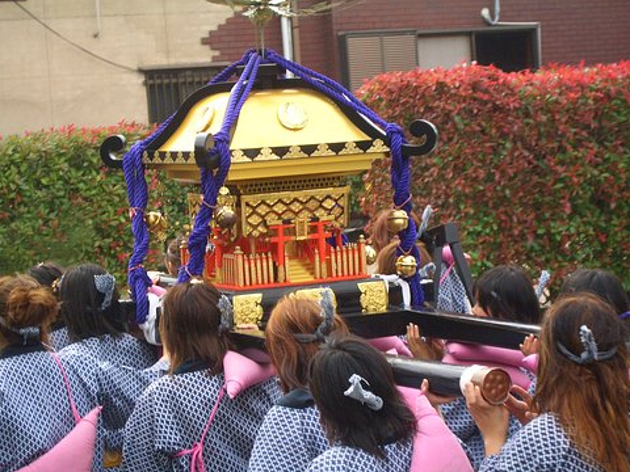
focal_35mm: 112
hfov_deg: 17.6
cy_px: 249
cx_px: 303
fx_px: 2038
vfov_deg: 13.2
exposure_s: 1/100
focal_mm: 17.4
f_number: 4.8
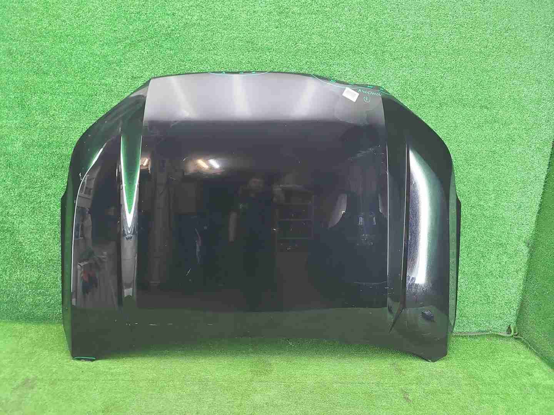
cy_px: 208
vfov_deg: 53.1
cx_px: 277
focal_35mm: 26
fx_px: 416
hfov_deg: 67.3
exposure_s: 1/50
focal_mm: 5.4
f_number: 1.8
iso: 457
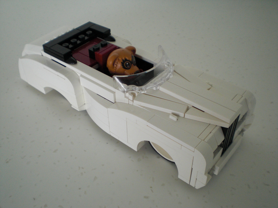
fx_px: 305
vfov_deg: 37.7
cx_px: 139
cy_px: 104
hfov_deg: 49.0
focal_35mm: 38
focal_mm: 6.3
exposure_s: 1/25
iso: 200
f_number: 3.1
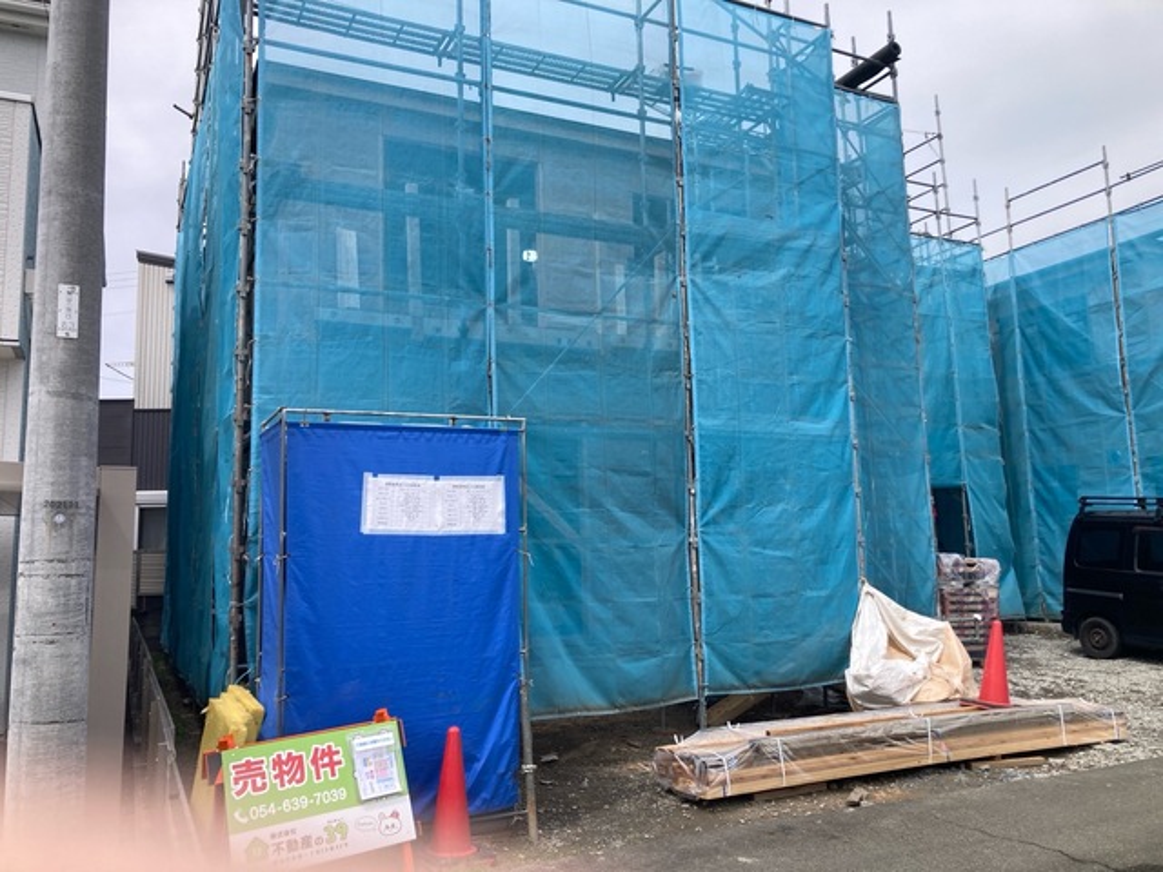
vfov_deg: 49.7
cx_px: 582
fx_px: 941
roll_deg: +0.2
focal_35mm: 28
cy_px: 436
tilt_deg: +12.1
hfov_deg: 63.4
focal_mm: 3.99
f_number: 1.8
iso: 20
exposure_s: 1/1621
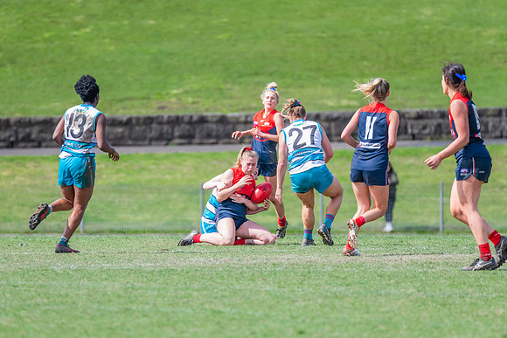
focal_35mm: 532
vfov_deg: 2.6
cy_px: 160
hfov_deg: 3.9
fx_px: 7497
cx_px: 210
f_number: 7.1
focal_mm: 450
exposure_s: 1/1600
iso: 800
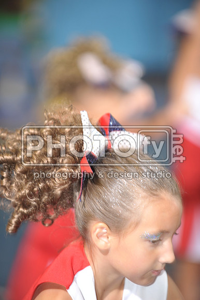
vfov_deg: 10.3
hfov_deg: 6.9
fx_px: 1669
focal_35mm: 200
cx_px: 100
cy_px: 150
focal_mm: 200
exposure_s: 1/100
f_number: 2.8
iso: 500
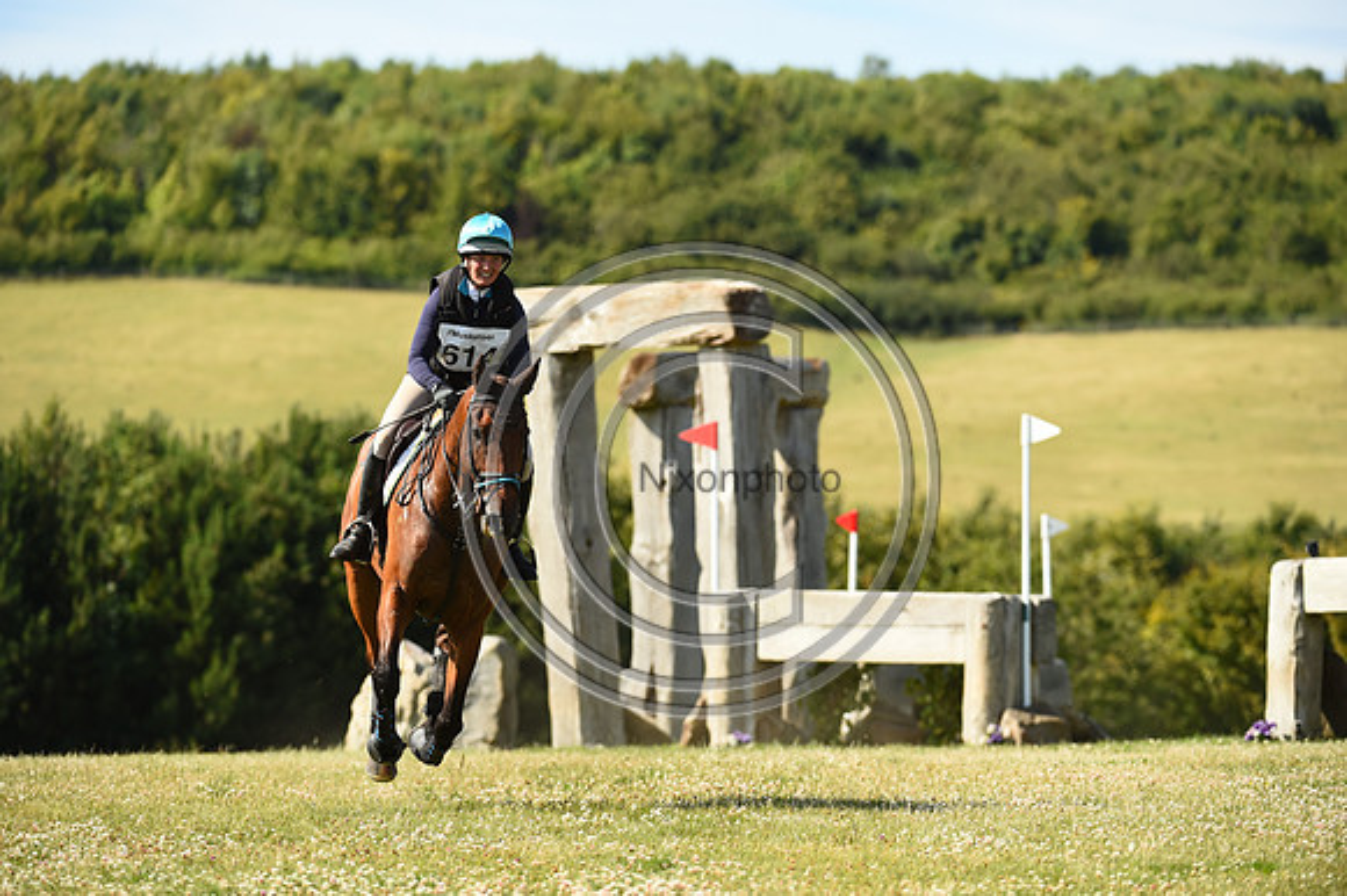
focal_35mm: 260
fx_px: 9722
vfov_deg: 5.3
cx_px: 674
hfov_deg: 7.9
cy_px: 448
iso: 500
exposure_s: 1/1600
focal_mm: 260
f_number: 5.6
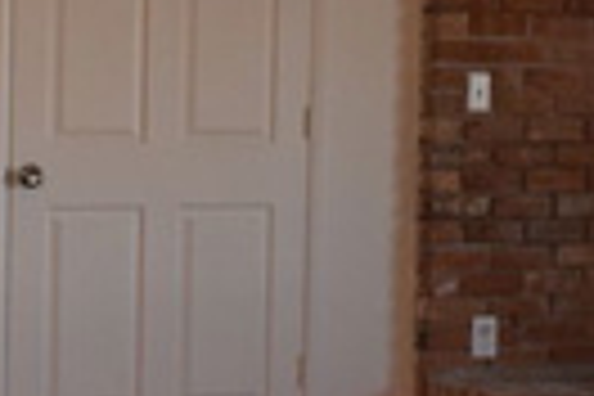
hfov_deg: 12.8
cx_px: 454
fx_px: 2640
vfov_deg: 8.6
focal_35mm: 160
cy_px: 148
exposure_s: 1/125
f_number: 5.6
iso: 720
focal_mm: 22
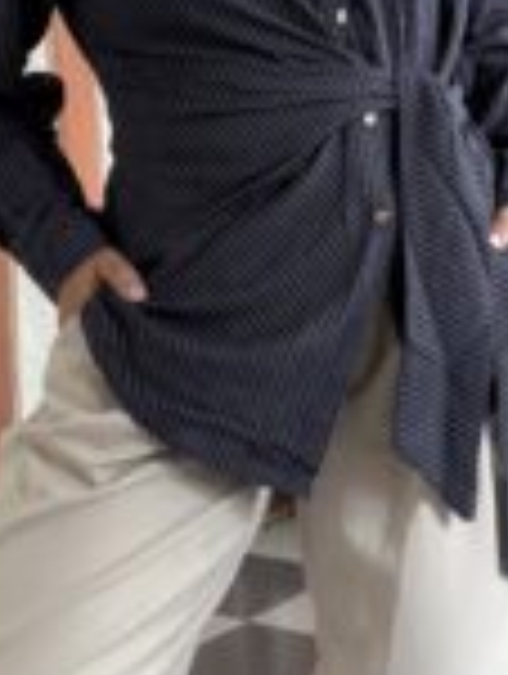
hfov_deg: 18.5
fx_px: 1561
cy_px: 194
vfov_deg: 24.2
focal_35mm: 80
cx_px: 301
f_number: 1.9
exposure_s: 1/60
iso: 125
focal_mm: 2.71
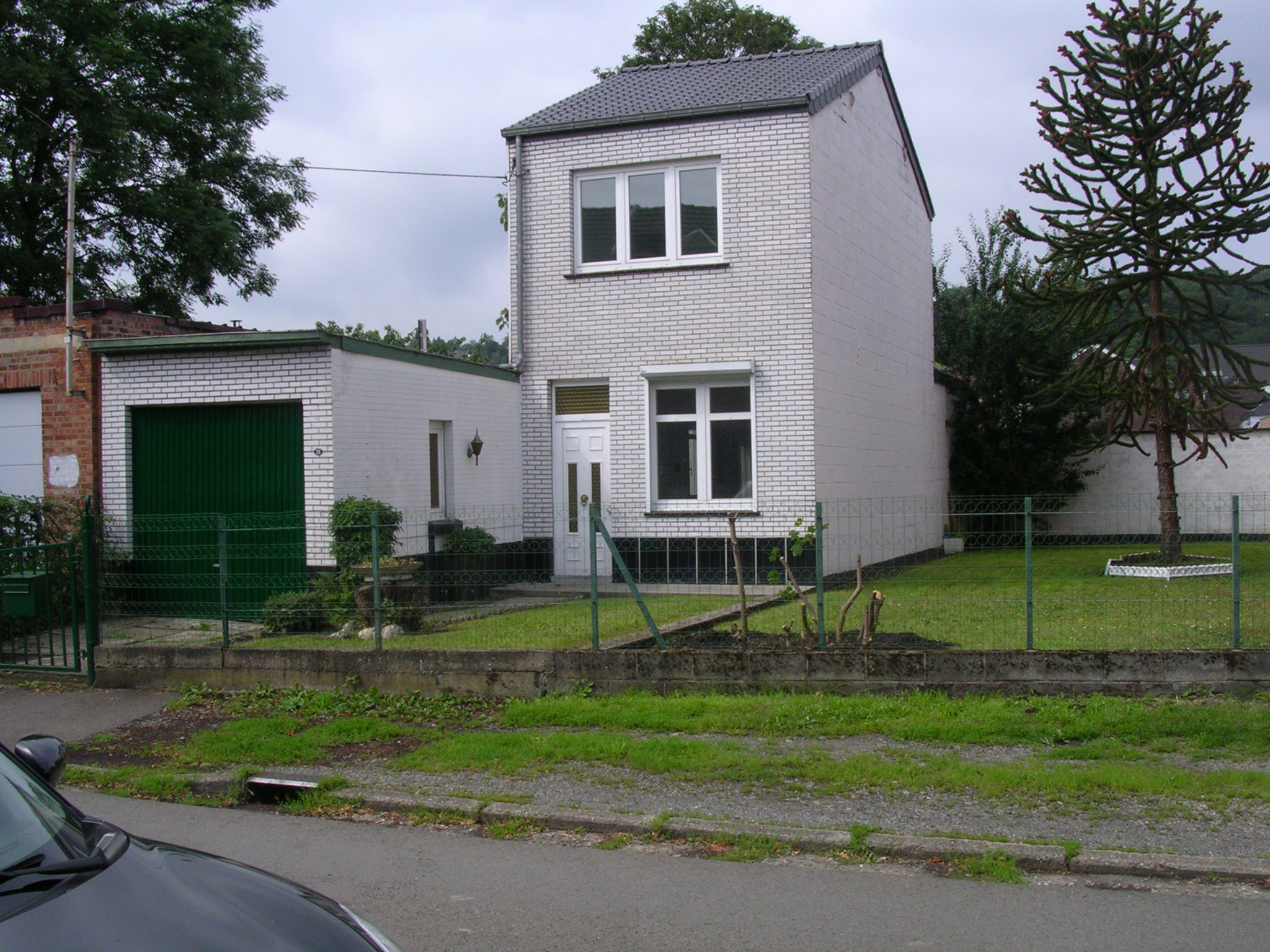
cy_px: 476
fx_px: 1394
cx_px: 635
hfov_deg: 49.0
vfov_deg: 37.7
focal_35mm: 38
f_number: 5.6
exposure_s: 1/404
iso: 141
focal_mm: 5.8
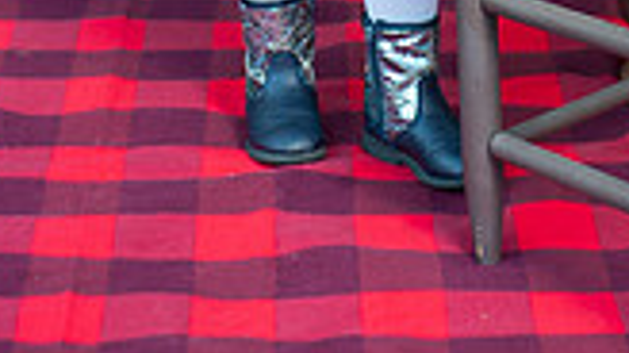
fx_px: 2400
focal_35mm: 144
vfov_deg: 7.8
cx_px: 424
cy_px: -487
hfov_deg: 14.9
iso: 200
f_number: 2.8
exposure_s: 1/125
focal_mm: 50
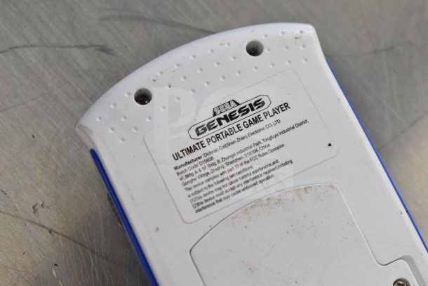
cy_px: 143
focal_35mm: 82
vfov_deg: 16.6
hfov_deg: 24.6
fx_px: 981
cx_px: 214
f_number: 5.6
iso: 2000
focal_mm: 55
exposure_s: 1/100
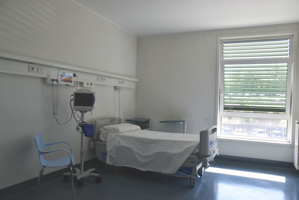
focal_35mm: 27
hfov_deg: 67.4
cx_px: 150
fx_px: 224
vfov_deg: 47.9
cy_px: 100
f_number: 6.3
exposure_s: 1/160
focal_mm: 18
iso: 400
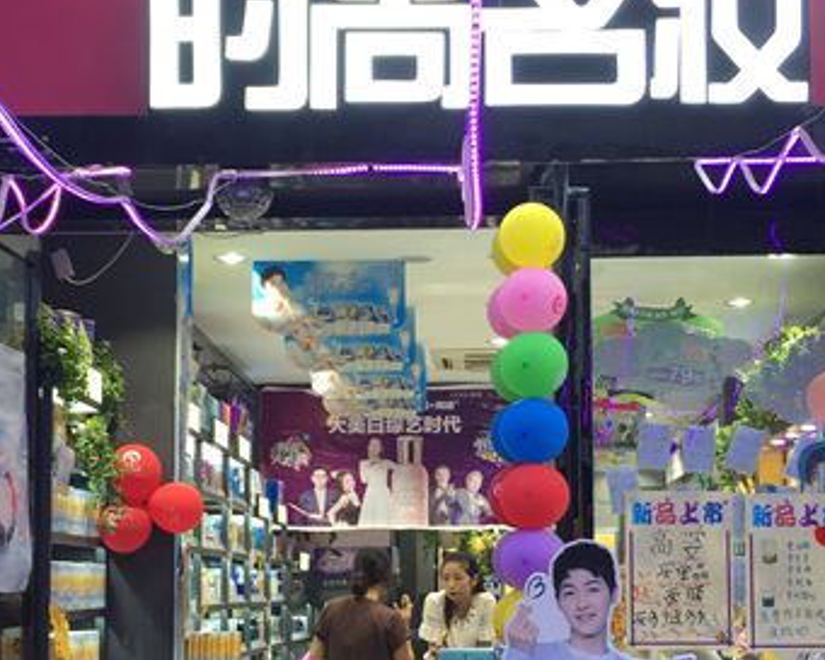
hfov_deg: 27.1
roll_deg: +0.6
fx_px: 1710
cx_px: 435
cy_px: 446
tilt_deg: +5.8
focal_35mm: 70
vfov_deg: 21.8
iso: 40
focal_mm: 4.15
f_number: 2.2
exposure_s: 1/33
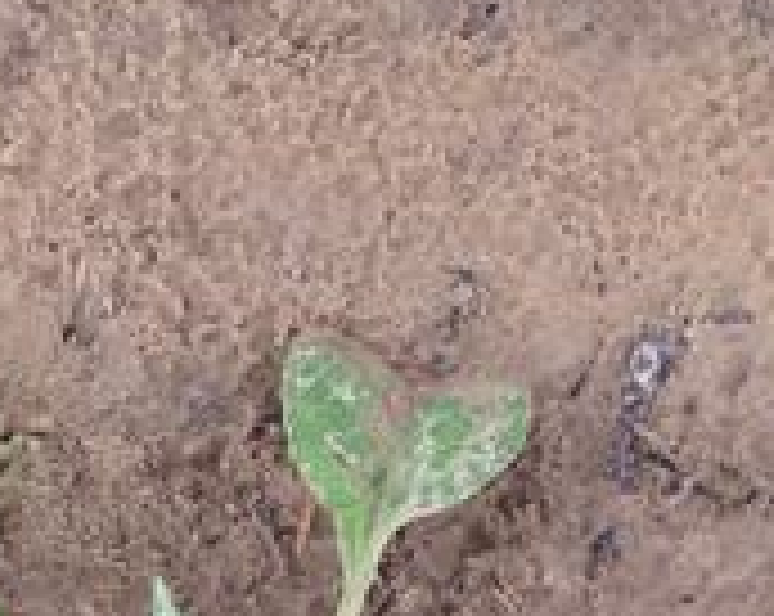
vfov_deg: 19.8
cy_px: 603
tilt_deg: -88.2
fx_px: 1715
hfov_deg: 25.3
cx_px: 274
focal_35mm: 75
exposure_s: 1/384
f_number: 2.4
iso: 50
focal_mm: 4.12
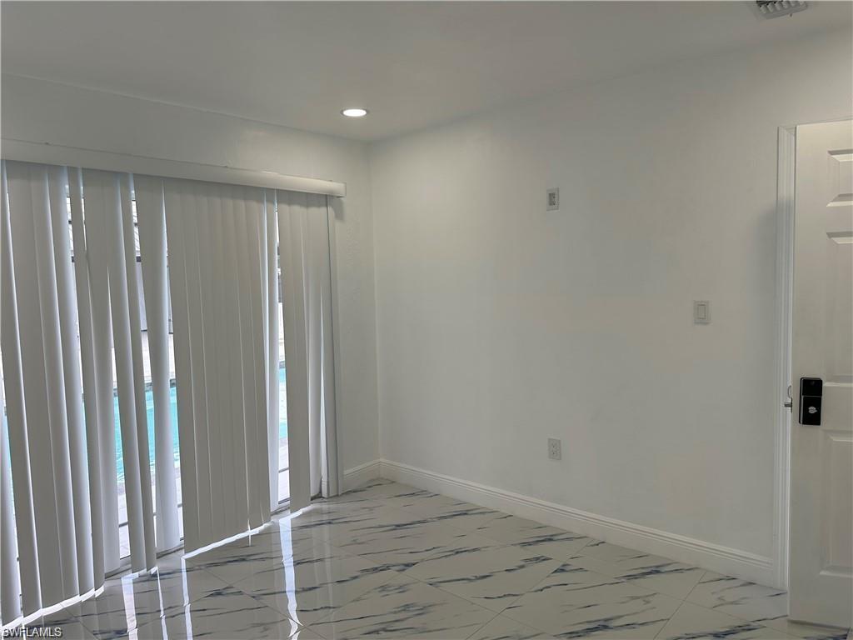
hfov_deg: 71.6
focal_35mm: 24
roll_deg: +1.8
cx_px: 426
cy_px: 320
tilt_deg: -5.3
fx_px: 591
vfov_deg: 56.8
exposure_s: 1/323
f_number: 1.78
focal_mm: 6.86
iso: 80
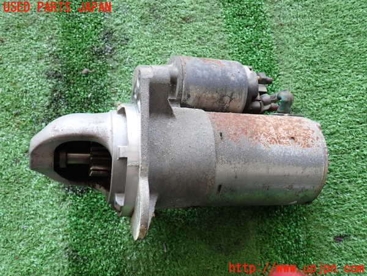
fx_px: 382
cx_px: 184
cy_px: 138
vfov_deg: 39.7
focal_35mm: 36
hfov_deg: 51.4
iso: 160
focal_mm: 6.37
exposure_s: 1/80
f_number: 2.5
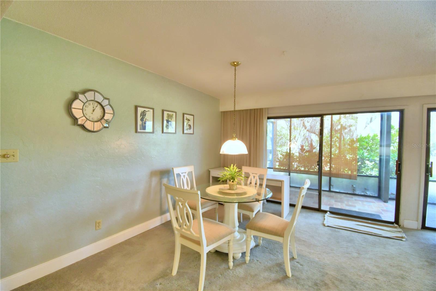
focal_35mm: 15
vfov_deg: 77.3
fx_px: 182
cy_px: 146
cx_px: 218
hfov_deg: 100.4
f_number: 4.5
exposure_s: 1/30
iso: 500
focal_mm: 10
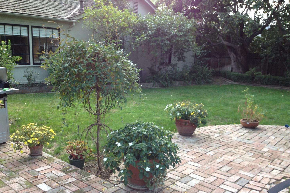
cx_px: 146
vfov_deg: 35.9
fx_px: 298
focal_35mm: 37
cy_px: 109
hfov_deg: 51.9
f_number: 2.4
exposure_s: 1/30
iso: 64
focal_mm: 4.28
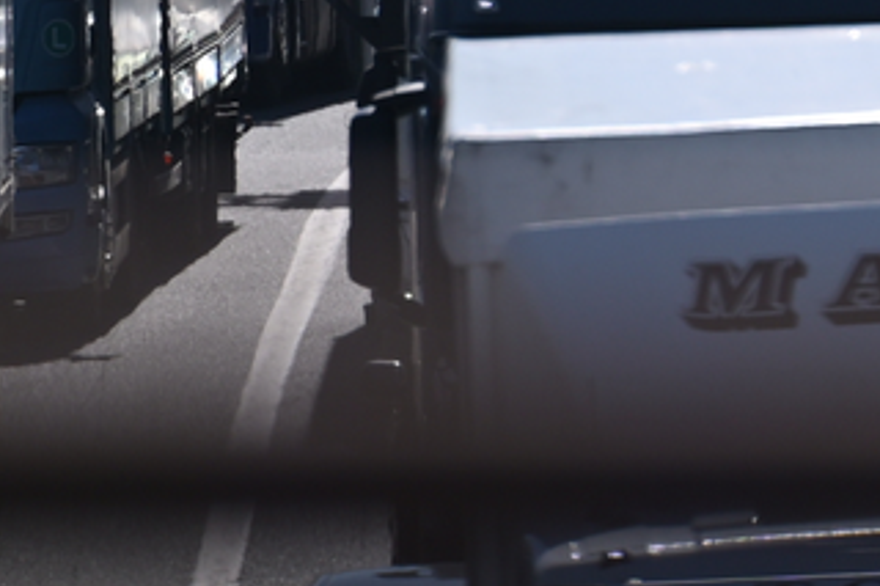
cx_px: 1834
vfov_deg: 0.9
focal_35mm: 1520
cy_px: -330
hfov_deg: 1.4
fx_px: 37135
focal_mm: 200
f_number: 2.8
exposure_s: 1/2000
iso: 64
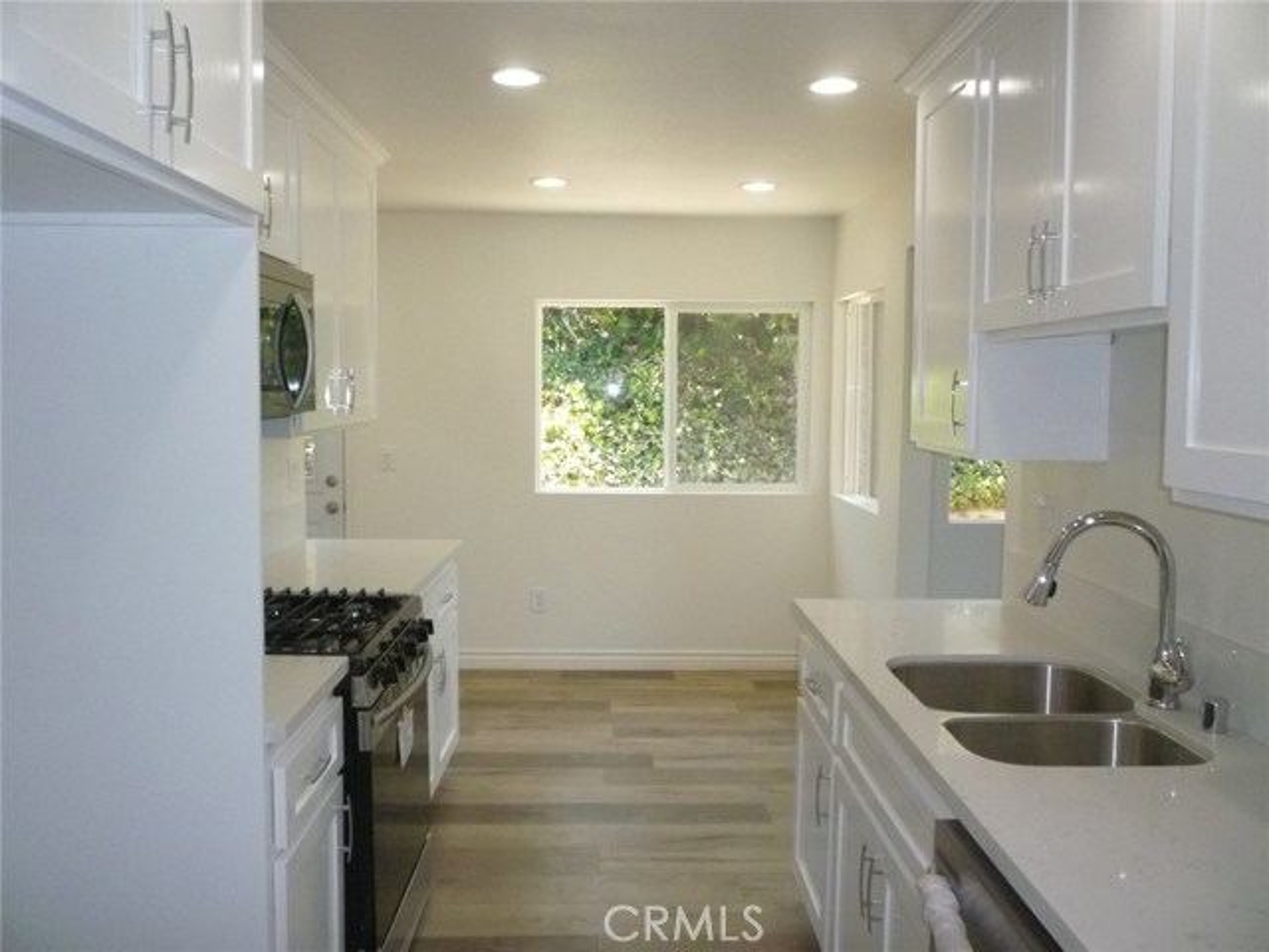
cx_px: 634
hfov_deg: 61.7
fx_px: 1063
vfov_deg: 48.2
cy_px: 476
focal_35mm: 29
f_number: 3.3
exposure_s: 1/250
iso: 400
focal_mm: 5.2
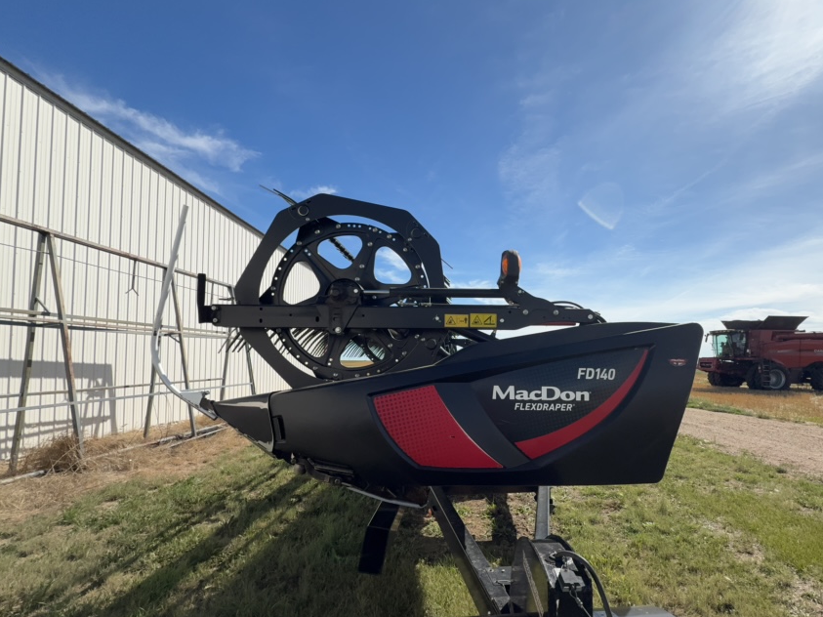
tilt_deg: +0.1
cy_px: 354
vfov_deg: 74.3
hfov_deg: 90.1
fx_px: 404
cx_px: 486
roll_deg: -1.4
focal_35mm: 17
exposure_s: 1/1499
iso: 20
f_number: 2.2
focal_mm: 2.22
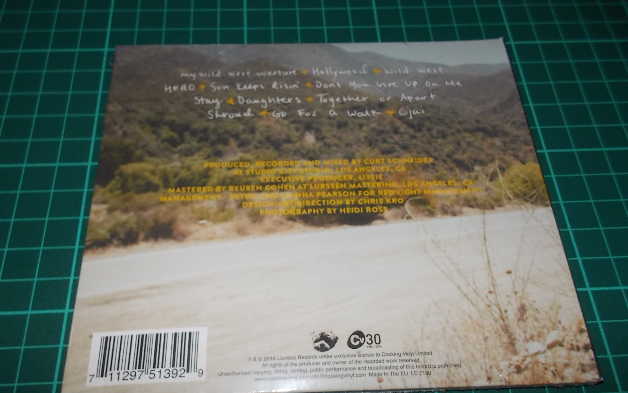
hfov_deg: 61.2
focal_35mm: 31
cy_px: 233
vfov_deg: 40.4
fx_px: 531
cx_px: 312
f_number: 3.3
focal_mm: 4.1
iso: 200
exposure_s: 1/30
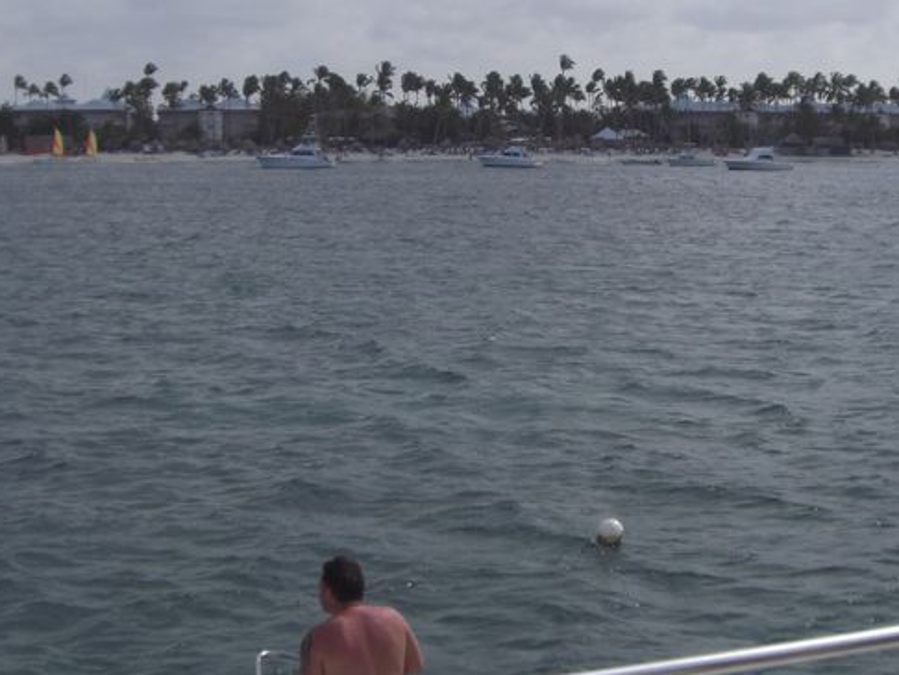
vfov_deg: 18.4
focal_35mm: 80
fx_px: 2079
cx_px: 551
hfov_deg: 24.3
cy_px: 266
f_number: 8
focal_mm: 6.2
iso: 64
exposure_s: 1/200
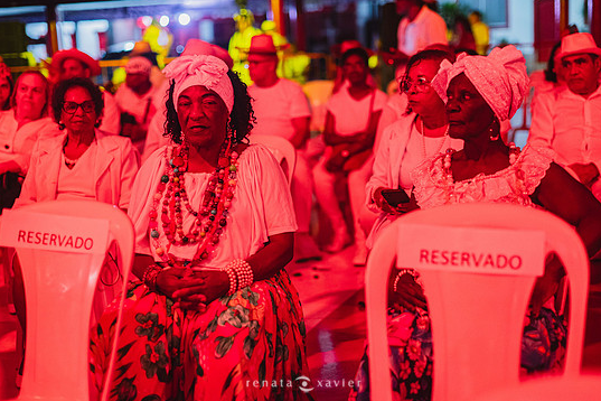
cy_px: 186
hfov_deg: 36.9
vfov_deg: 25.1
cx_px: 302
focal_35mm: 54
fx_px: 901
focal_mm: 50
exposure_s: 1/200
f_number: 1.8
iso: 2000
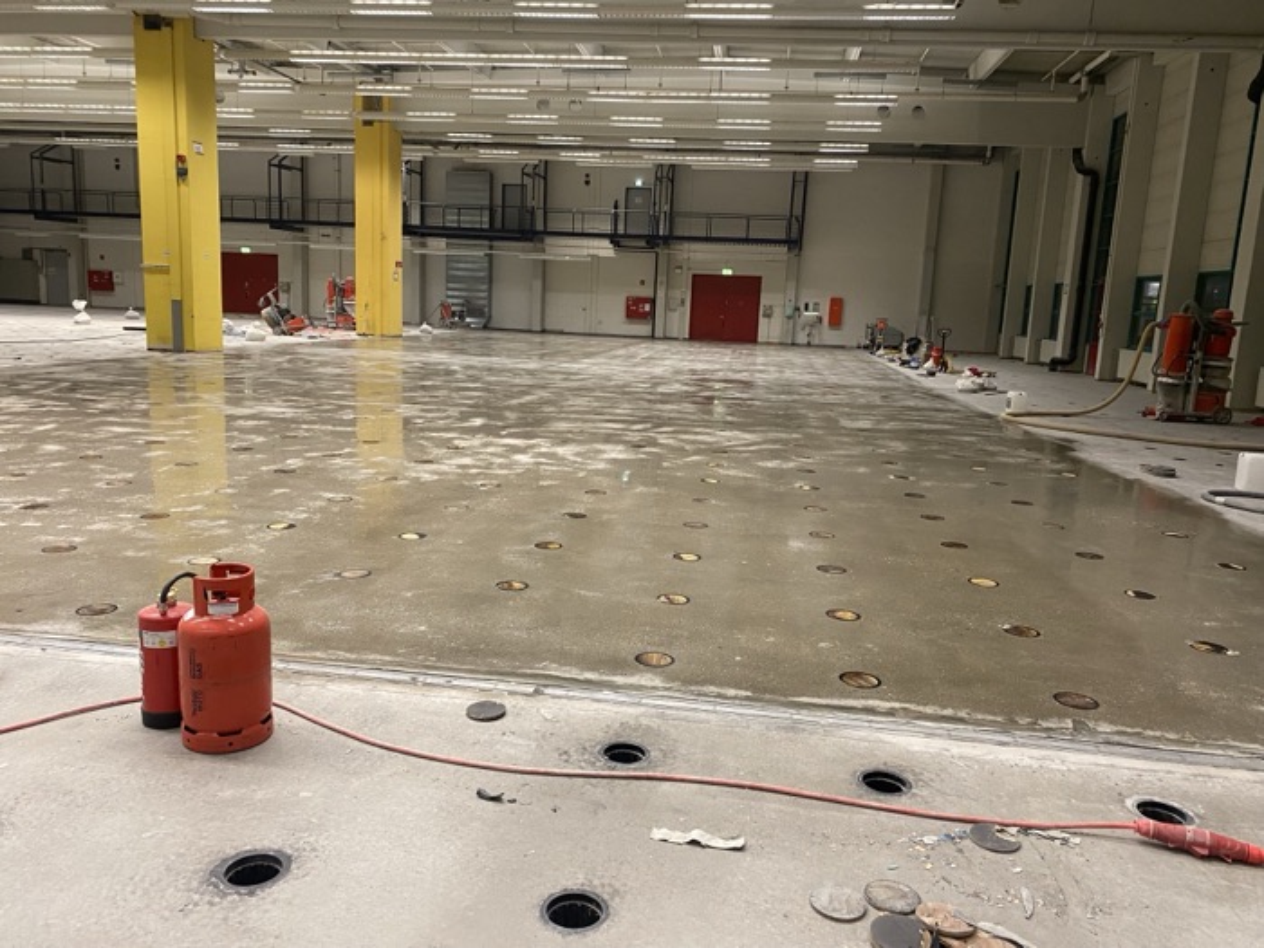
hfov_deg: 67.3
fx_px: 949
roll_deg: -2.7
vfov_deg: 53.1
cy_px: 474
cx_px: 632
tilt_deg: -8.1
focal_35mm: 26
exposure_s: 1/50
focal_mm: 4.25
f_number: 1.8
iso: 160
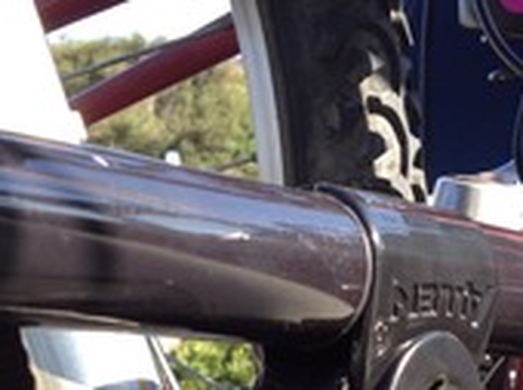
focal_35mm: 103
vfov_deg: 14.0
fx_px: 1554
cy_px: 453
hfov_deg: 18.9
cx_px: 415
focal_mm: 4.28
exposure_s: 1/289
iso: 64
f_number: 2.4
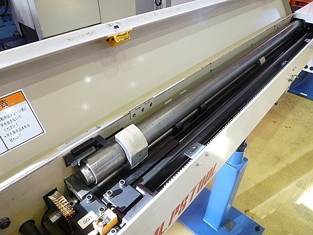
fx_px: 226
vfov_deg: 54.9
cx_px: 156
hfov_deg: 69.4
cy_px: 118
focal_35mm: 25
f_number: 2.8
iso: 250
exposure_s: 1/30
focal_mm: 4.5
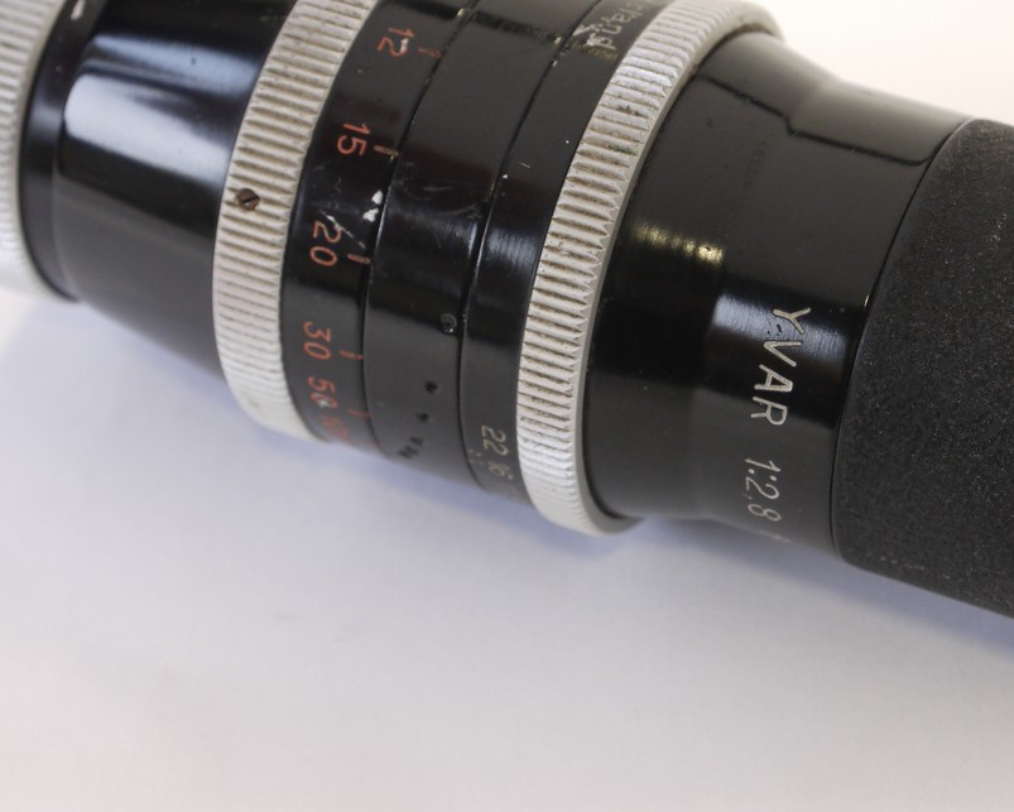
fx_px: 3152
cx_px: 676
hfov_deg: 18.2
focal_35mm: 105
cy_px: 304
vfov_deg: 14.7
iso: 400
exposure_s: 1/10
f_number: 8
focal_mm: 36
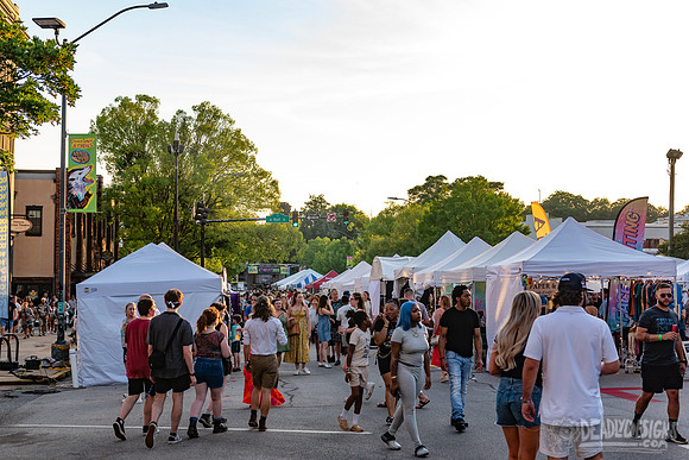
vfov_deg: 27.0
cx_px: 344
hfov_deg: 39.6
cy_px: 230
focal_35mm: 50
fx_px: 957
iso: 400
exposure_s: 1/400
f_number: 5
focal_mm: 50
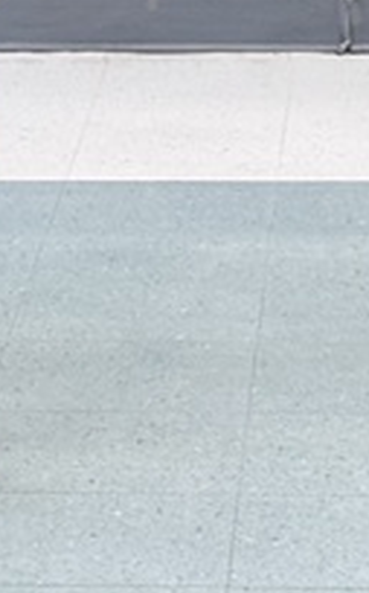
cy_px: -172
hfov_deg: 5.1
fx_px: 4131
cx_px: 148
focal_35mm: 256
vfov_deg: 8.1
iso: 100
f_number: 1.78
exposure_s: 1/120
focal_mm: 6.76
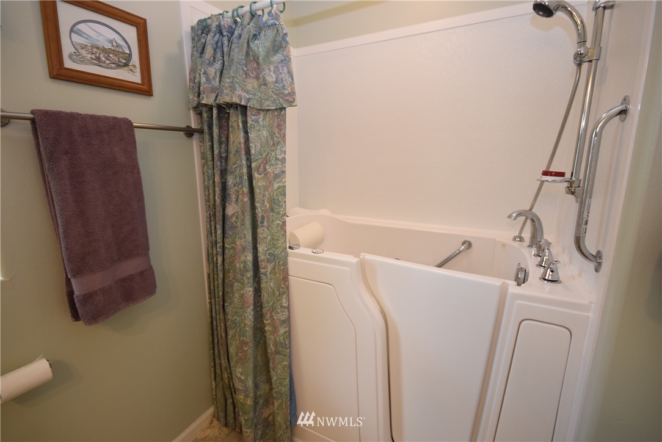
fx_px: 304
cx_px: 331
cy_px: 221
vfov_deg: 72.1
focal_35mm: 16
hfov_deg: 95.0
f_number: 5
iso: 800
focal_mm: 11
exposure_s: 1/100
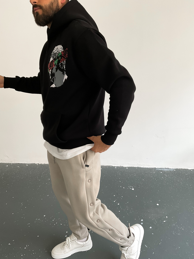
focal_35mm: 30
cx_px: 96
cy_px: 134
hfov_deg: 46.8
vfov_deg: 60.0
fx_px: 224
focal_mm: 3
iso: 40
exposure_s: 1/120
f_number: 1.8
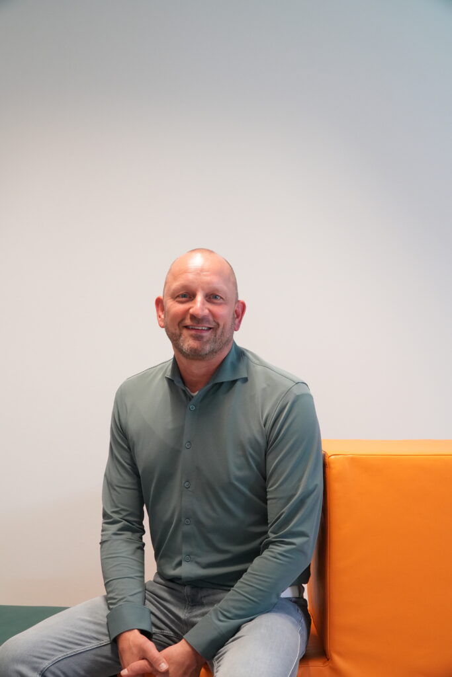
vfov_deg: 49.5
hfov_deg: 34.2
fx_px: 734
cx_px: 226
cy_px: 338
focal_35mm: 39
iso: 2000
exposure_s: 1/125
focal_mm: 26
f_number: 5
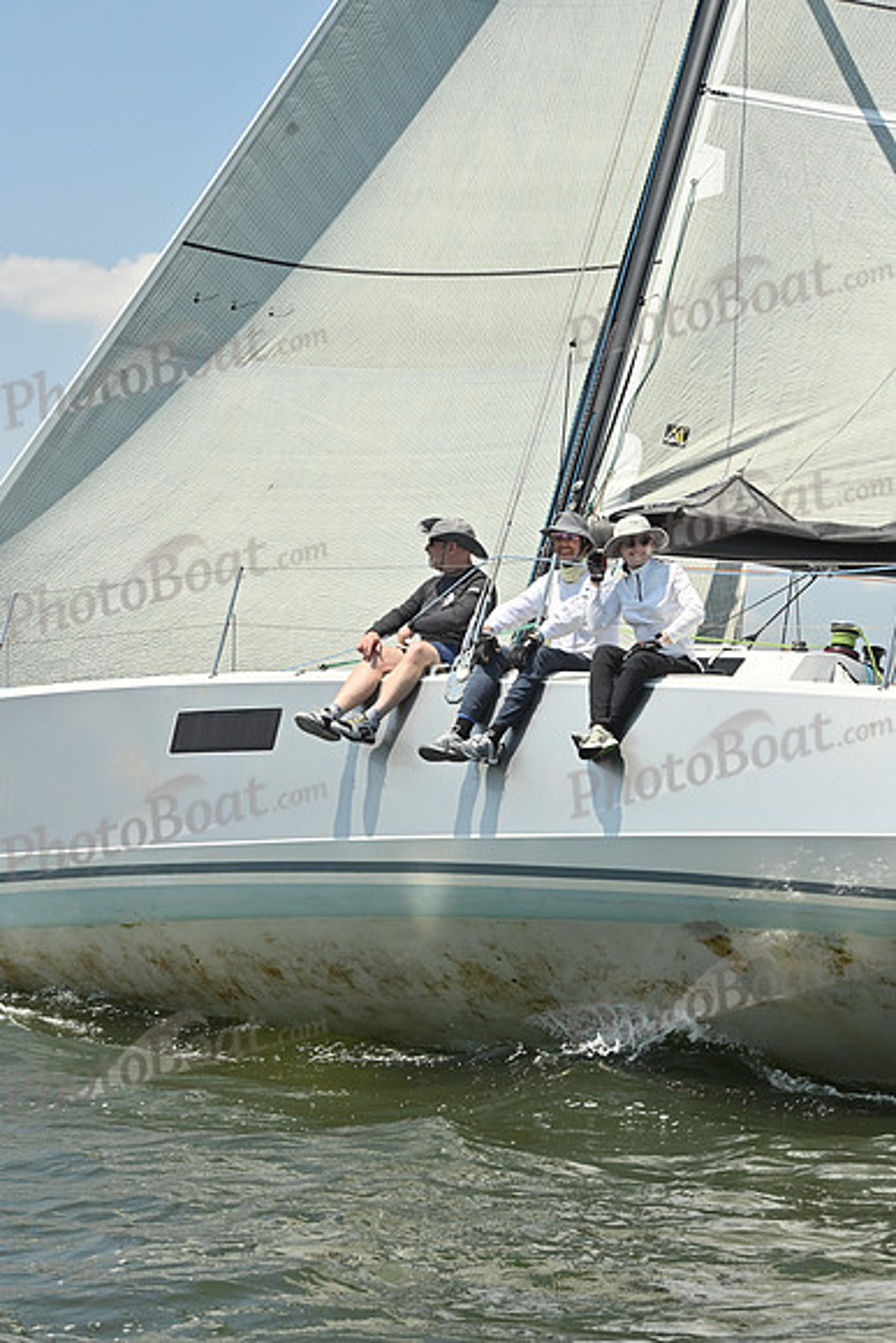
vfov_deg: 23.9
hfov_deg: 16.1
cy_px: 672
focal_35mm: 85
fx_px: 3171
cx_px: 448
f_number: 10
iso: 320
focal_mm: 85
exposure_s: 1/1250
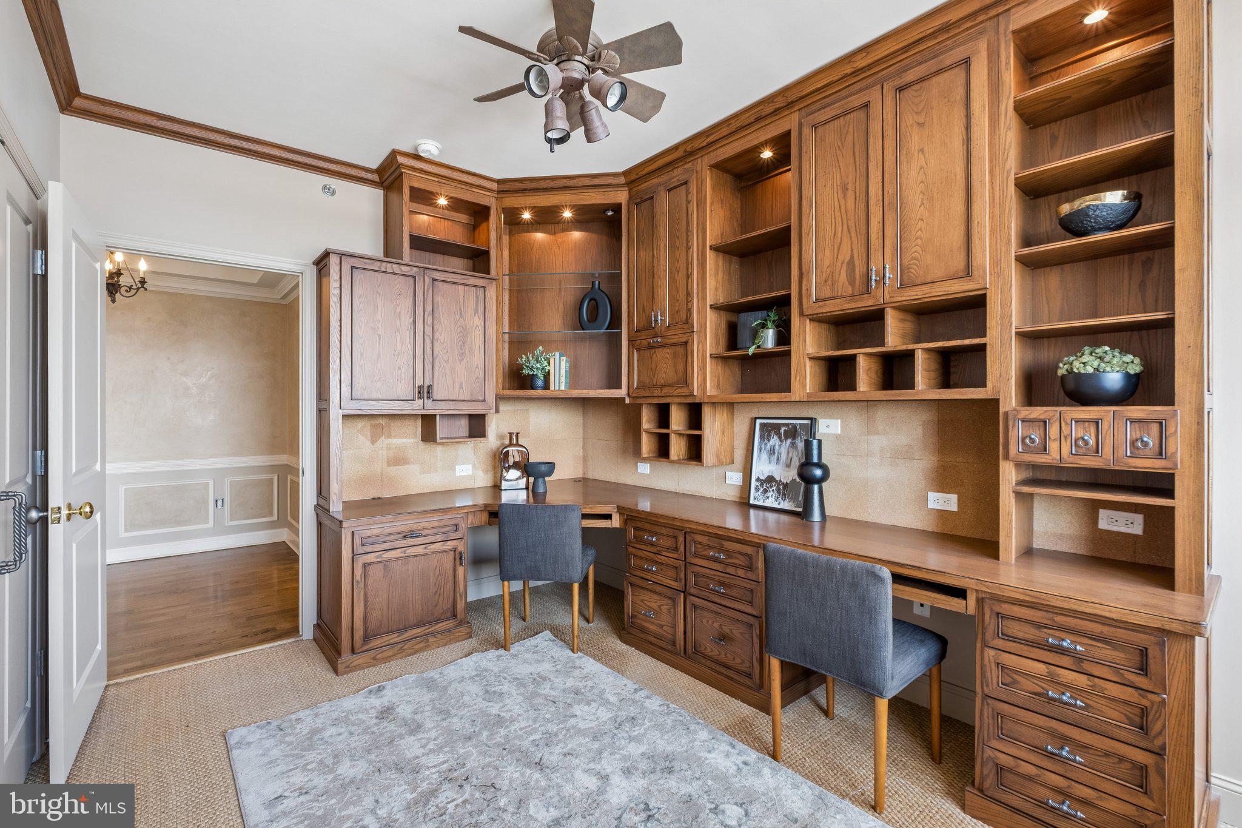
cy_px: 414
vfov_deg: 77.3
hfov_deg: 100.4
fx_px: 517
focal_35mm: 15
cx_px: 621
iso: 250
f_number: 8
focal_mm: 10
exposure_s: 1/8
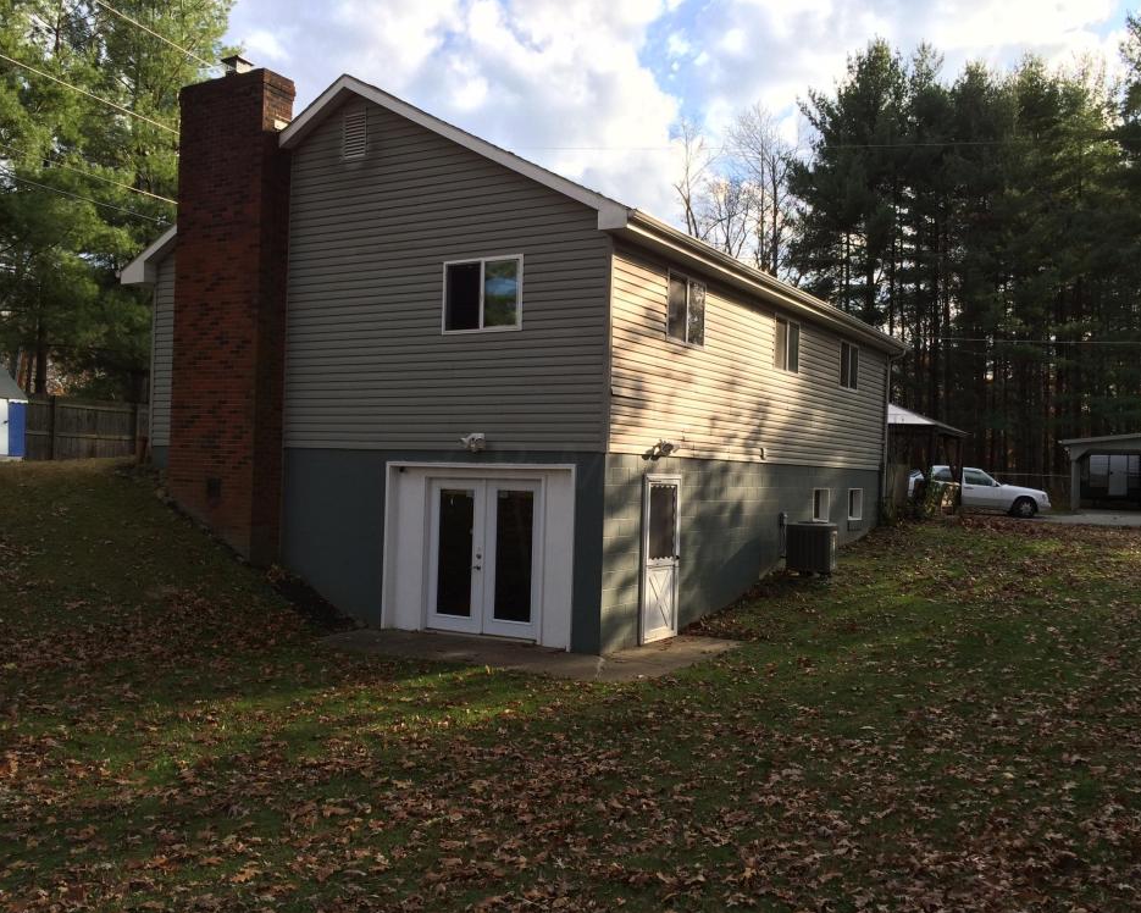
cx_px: 564
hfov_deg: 57.2
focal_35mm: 31
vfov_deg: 47.1
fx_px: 1047
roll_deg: -1.3
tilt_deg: +0.6
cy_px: 467
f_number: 2.2
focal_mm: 4.15
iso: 32
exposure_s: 1/707
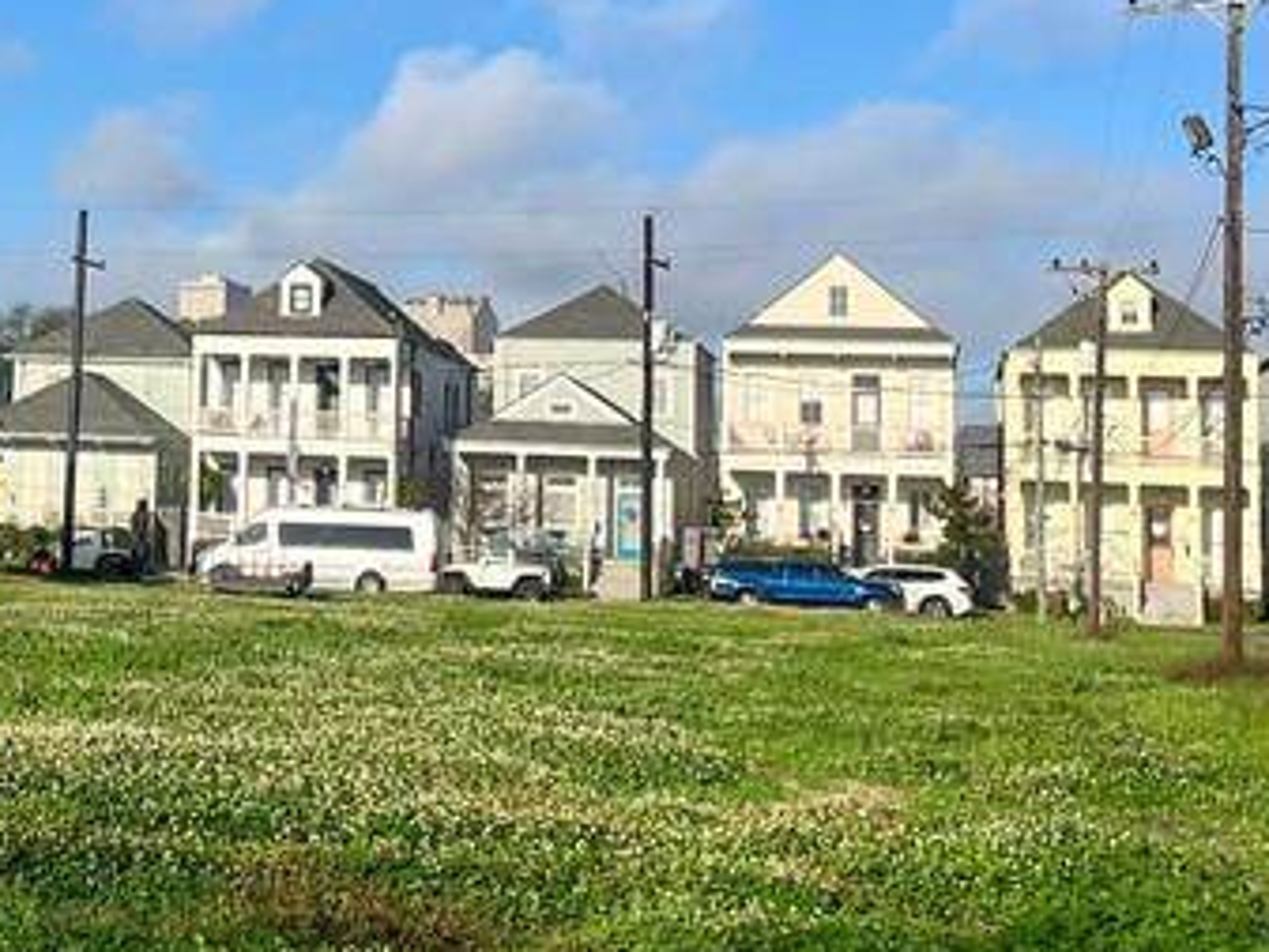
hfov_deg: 23.5
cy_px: 151
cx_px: -45
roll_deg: -2.3
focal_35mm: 79
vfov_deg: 18.5
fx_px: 2897
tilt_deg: +7.8
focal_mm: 5.1
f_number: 1.6
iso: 50
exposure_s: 1/4149
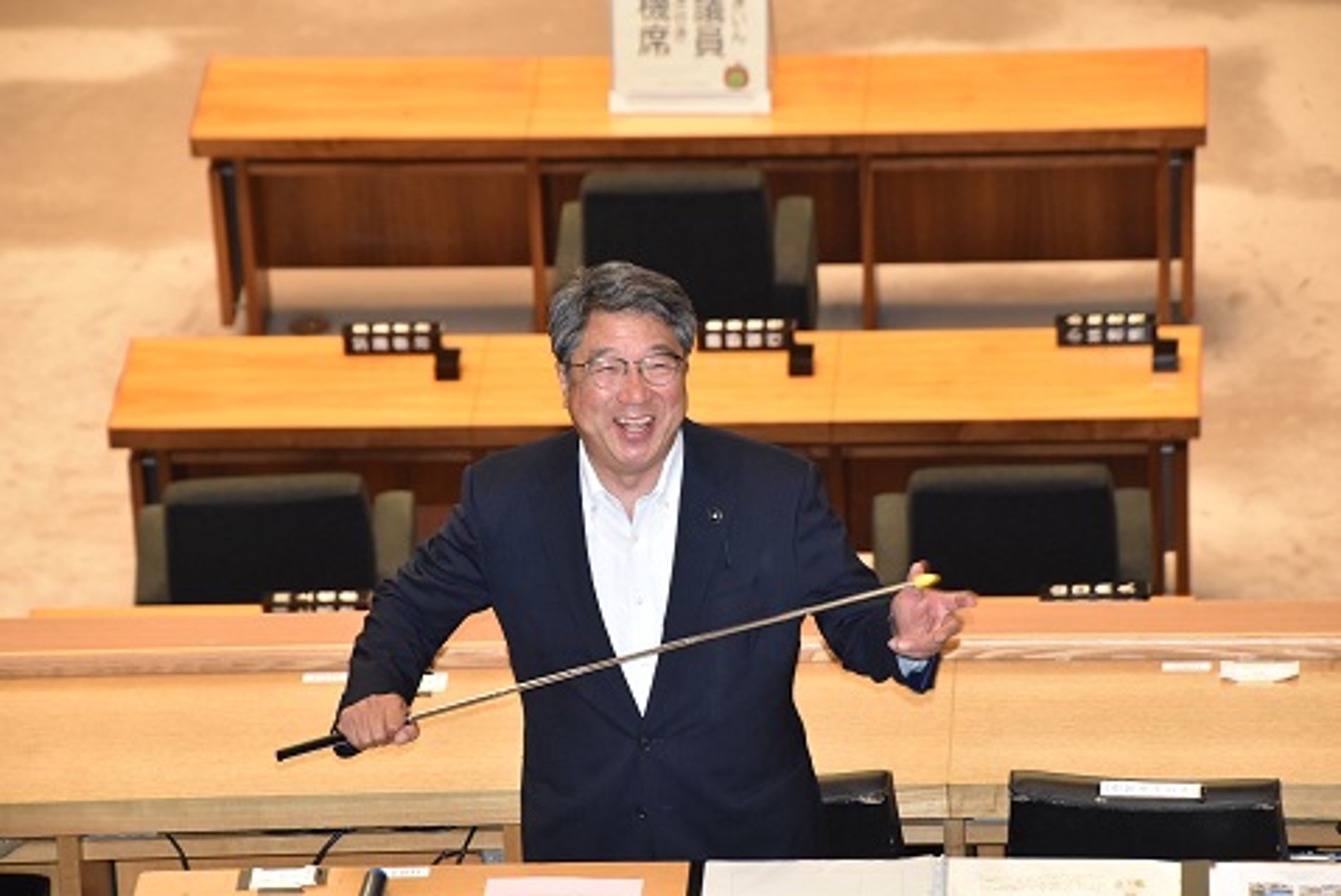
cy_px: 448
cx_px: 670
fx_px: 7547
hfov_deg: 10.2
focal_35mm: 202
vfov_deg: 6.8
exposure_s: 1/60
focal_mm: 135
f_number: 8
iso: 1600
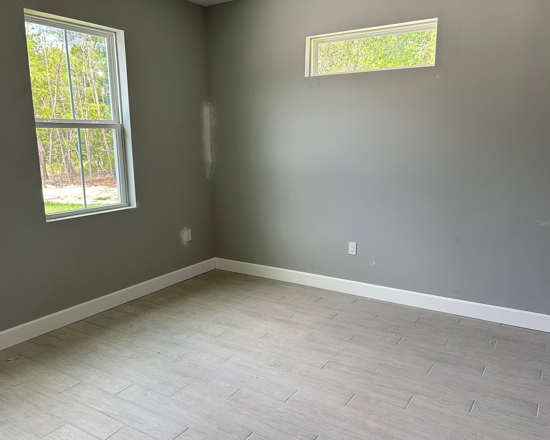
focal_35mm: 28
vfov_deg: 51.5
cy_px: 223
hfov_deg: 62.2
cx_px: 269
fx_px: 456
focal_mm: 5.7
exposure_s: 1/122
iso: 64
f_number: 1.5
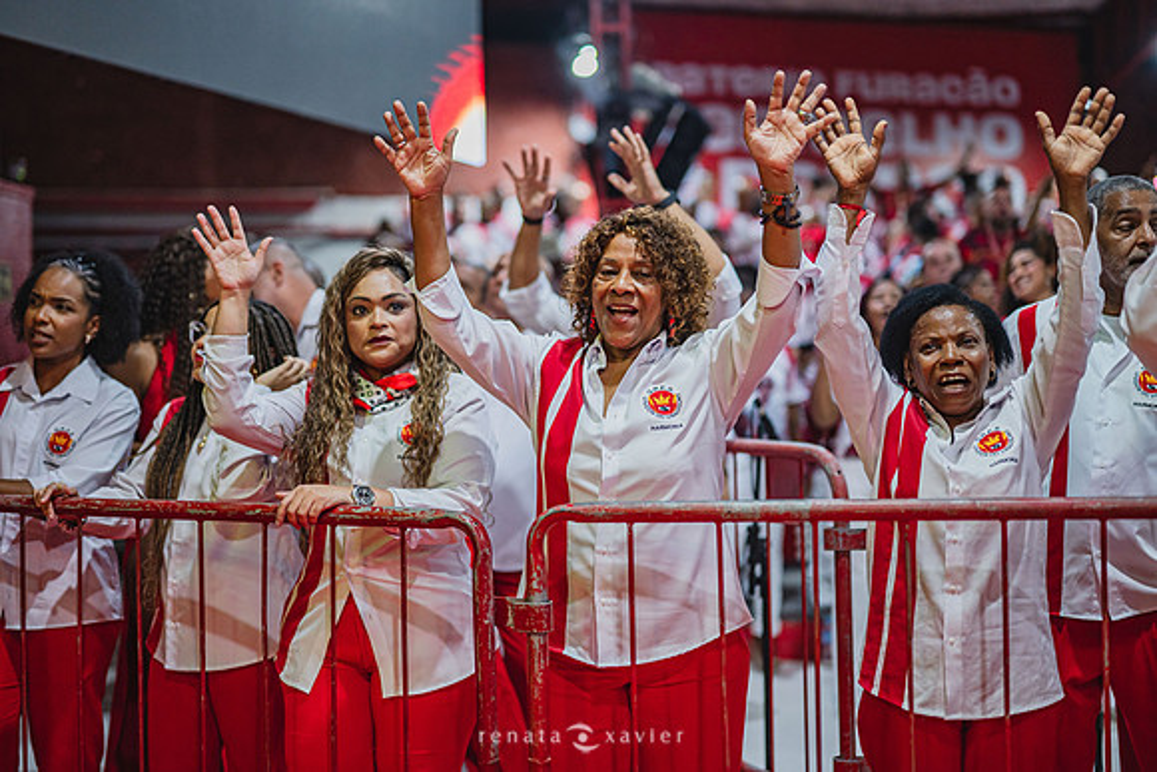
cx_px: 578
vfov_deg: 27.0
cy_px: 386
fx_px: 1607
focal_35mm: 50
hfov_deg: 39.6
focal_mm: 50
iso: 800
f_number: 1.2
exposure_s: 1/1000
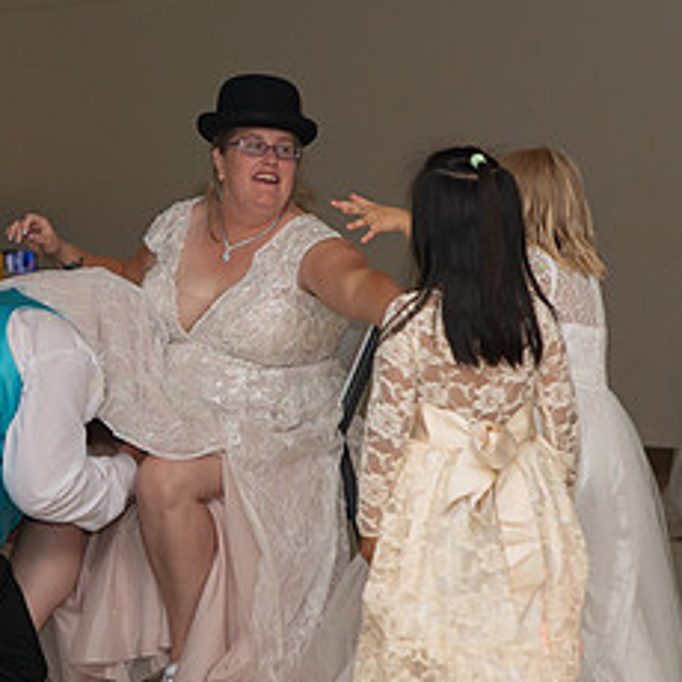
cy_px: 375
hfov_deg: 11.6
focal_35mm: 150
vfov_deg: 11.6
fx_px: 3344
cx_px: 172
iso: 800
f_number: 3.5
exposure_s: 1/125
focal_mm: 70
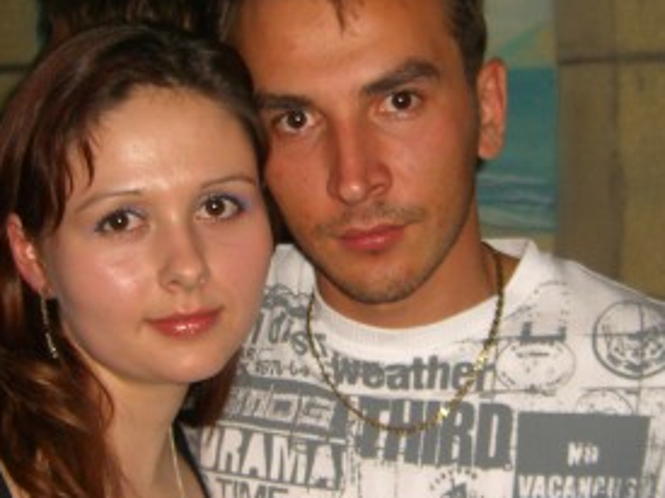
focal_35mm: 83
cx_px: 355
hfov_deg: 23.6
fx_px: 1594
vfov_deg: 17.8
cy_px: 266
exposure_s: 1/60
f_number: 2.8
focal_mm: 7.9
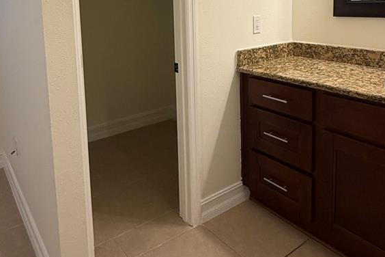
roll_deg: +4.0
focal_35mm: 31
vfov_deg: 39.9
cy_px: 38
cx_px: 149
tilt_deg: -5.6
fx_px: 332
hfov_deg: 59.7
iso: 320
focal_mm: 2.22
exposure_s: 1/120
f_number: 2.2
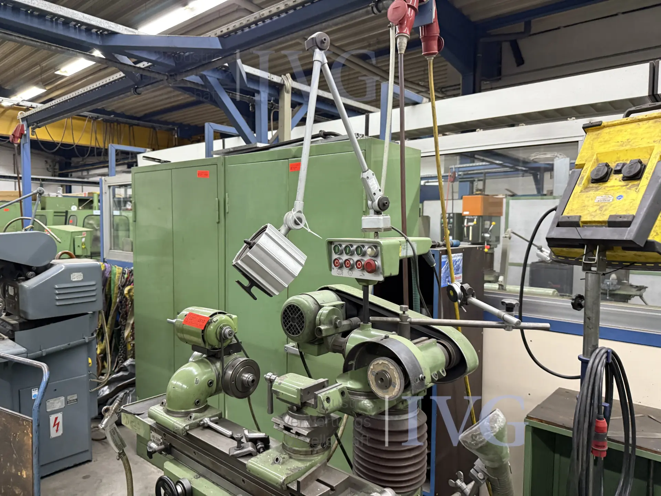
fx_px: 458
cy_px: 248
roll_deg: +1.6
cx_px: 330
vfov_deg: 56.8
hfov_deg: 71.6
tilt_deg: -1.0
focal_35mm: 24
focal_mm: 6.76
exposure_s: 1/50
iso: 400
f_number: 1.78
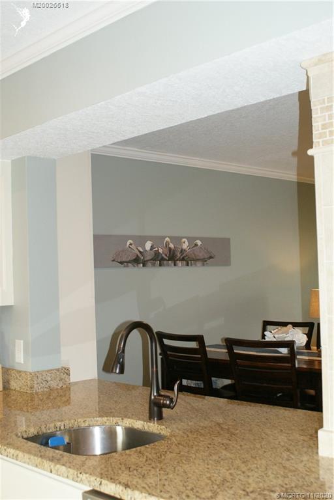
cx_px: 167
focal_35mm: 42
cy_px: 250
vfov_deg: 46.4
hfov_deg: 31.9
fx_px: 584
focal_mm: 28
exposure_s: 1/60
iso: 400
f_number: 5
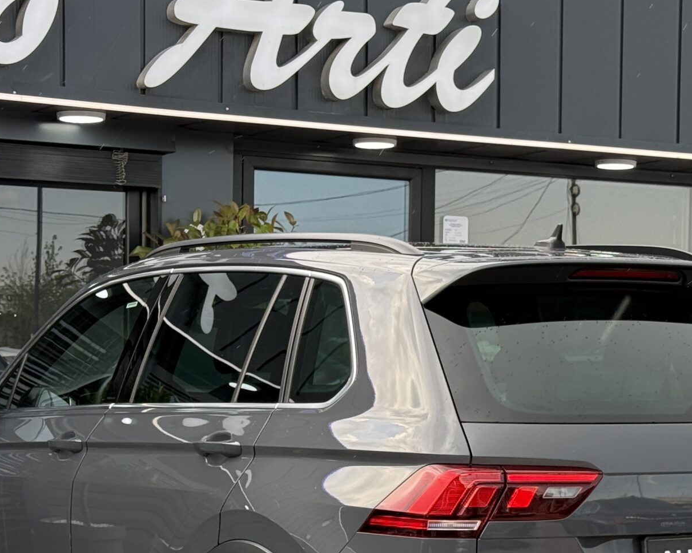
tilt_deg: -1.8
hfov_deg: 19.3
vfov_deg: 15.4
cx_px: 422
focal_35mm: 99
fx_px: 2027
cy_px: 472
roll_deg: -1.6
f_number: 1.78
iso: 100
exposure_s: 1/422
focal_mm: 6.76
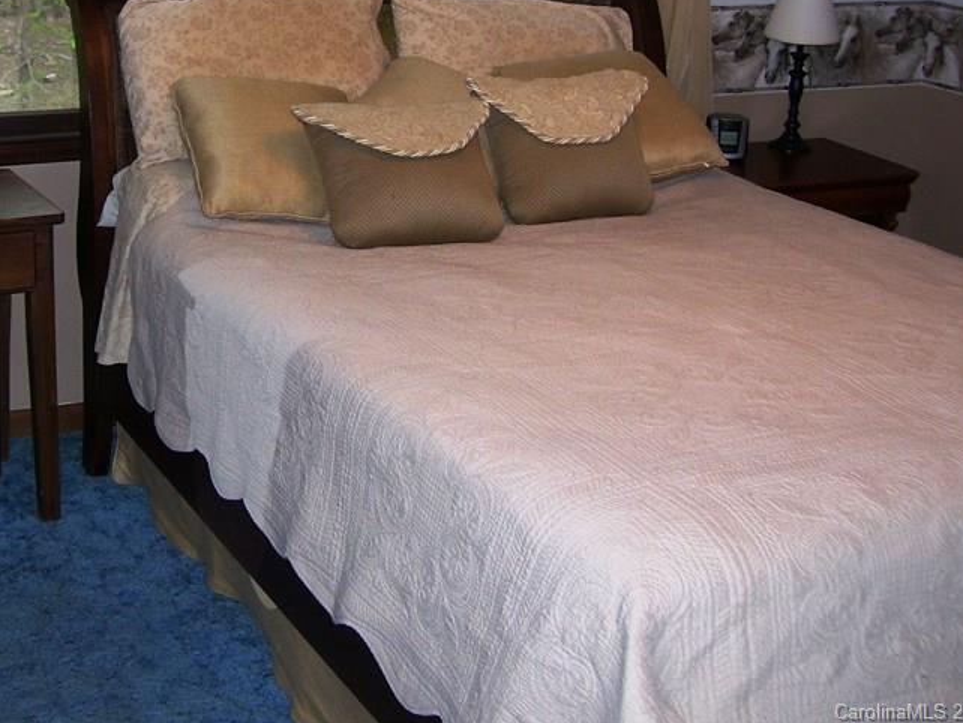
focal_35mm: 59
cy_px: 150
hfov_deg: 32.1
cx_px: 238
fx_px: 1642
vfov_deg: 24.5
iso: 80
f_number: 2.7
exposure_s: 1/60
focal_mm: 6
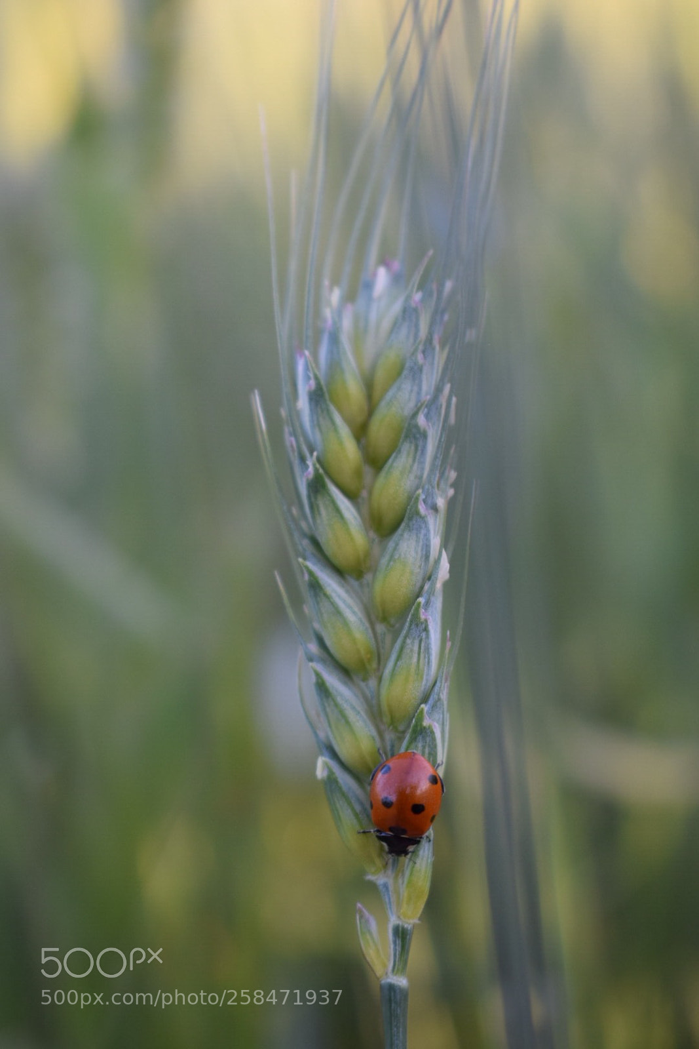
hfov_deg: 21.6
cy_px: 524
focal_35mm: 63
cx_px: 350
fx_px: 1834
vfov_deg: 31.9
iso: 400
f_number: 5.6
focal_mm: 42
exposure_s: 1/125
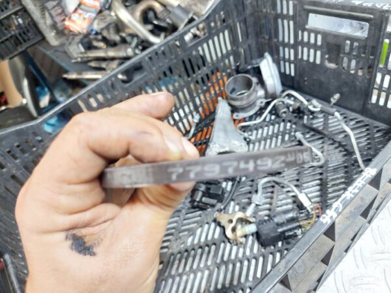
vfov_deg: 54.9
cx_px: 196
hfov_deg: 69.4
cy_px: 146
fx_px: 282
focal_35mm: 25
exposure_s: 1/25
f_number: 1.8
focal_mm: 5.23
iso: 640
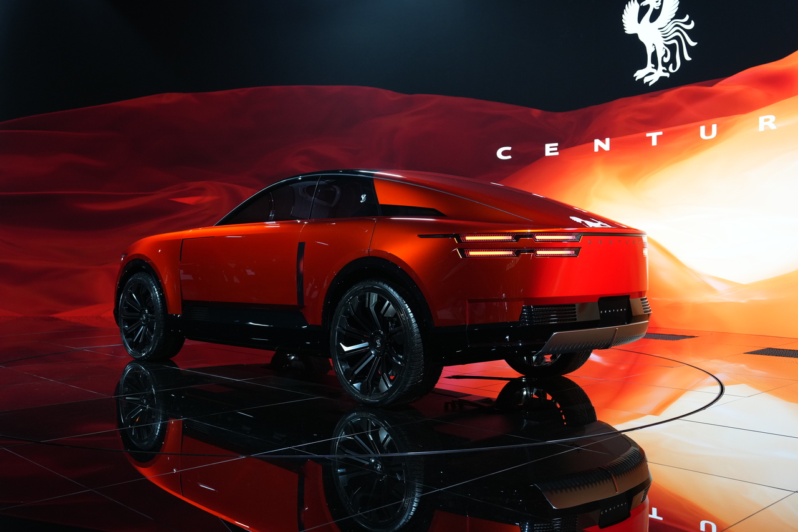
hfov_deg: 53.1
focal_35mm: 36
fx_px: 798
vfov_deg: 36.9
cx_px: 399
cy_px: 266
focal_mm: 36
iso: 2000
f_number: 4
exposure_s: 1/40
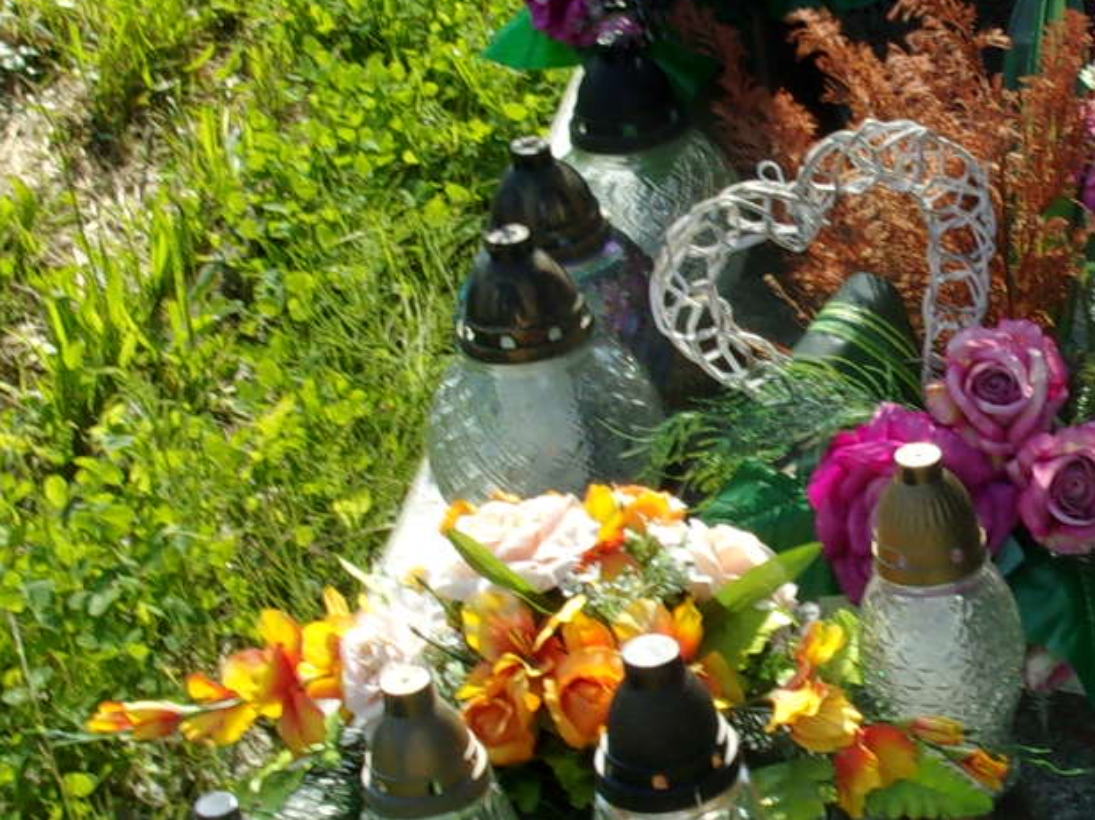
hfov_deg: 20.6
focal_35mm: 93
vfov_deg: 15.9
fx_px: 2940
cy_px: 456
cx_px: 1020
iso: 80
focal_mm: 5.1
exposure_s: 1/50
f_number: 10.8
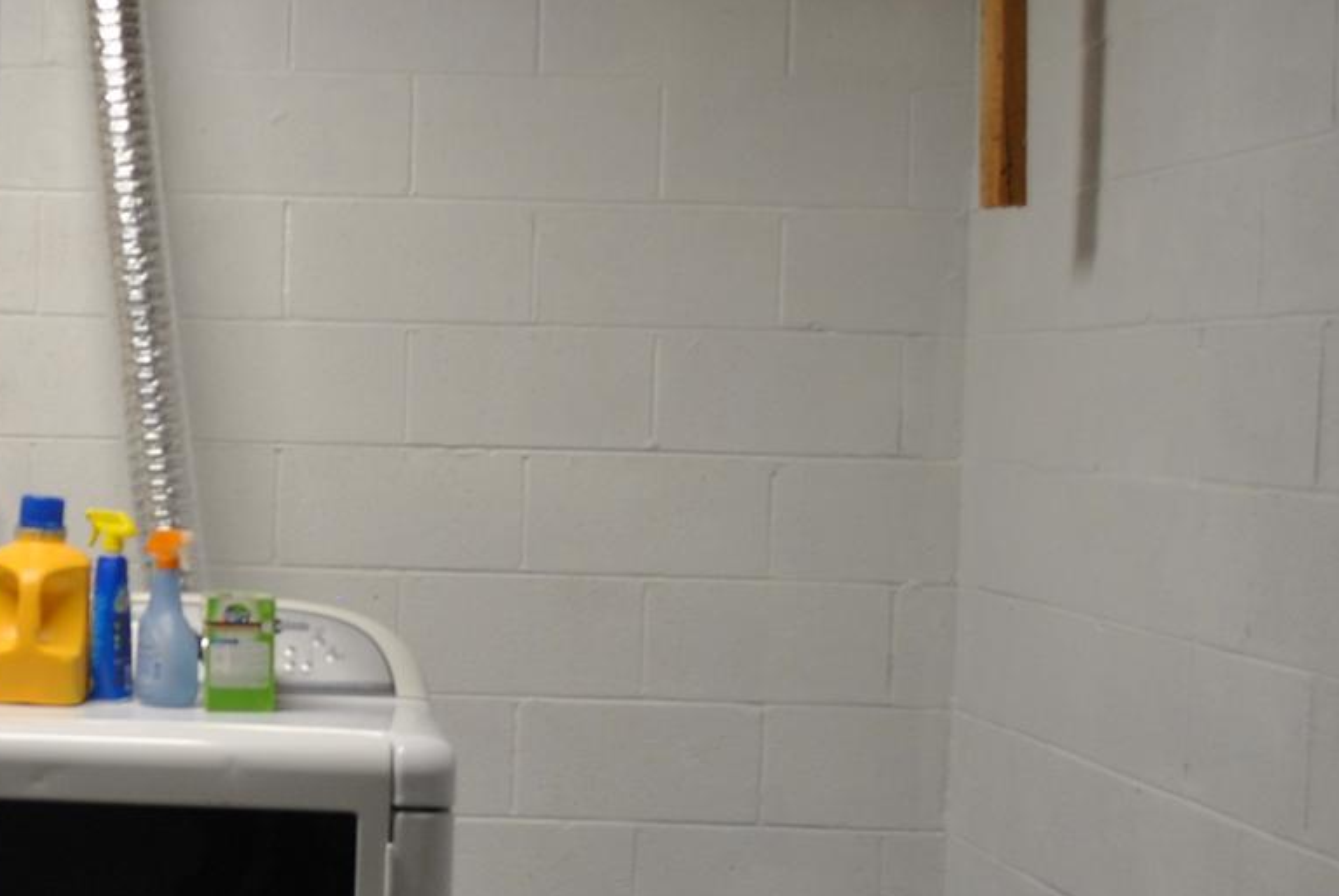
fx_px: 2979
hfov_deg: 23.9
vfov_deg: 17.1
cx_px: -82
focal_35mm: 80
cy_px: 535
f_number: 3.8
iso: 200
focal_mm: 20
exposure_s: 1/30
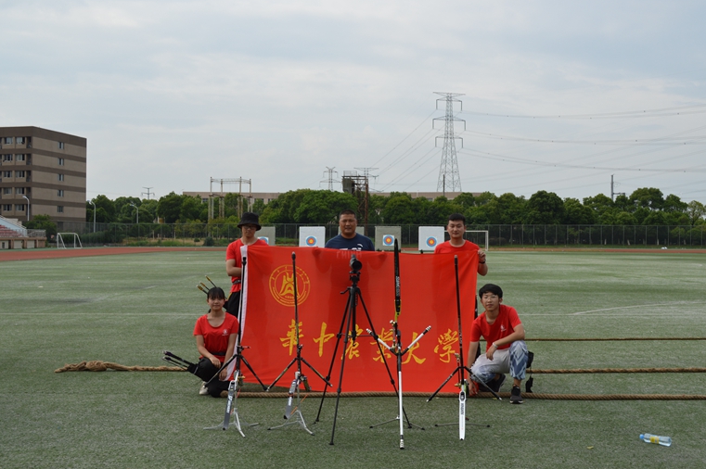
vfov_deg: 32.6
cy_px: 227
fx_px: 803
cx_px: 364
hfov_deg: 47.4
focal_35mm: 41
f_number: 7.1
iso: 100
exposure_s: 1/200
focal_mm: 26
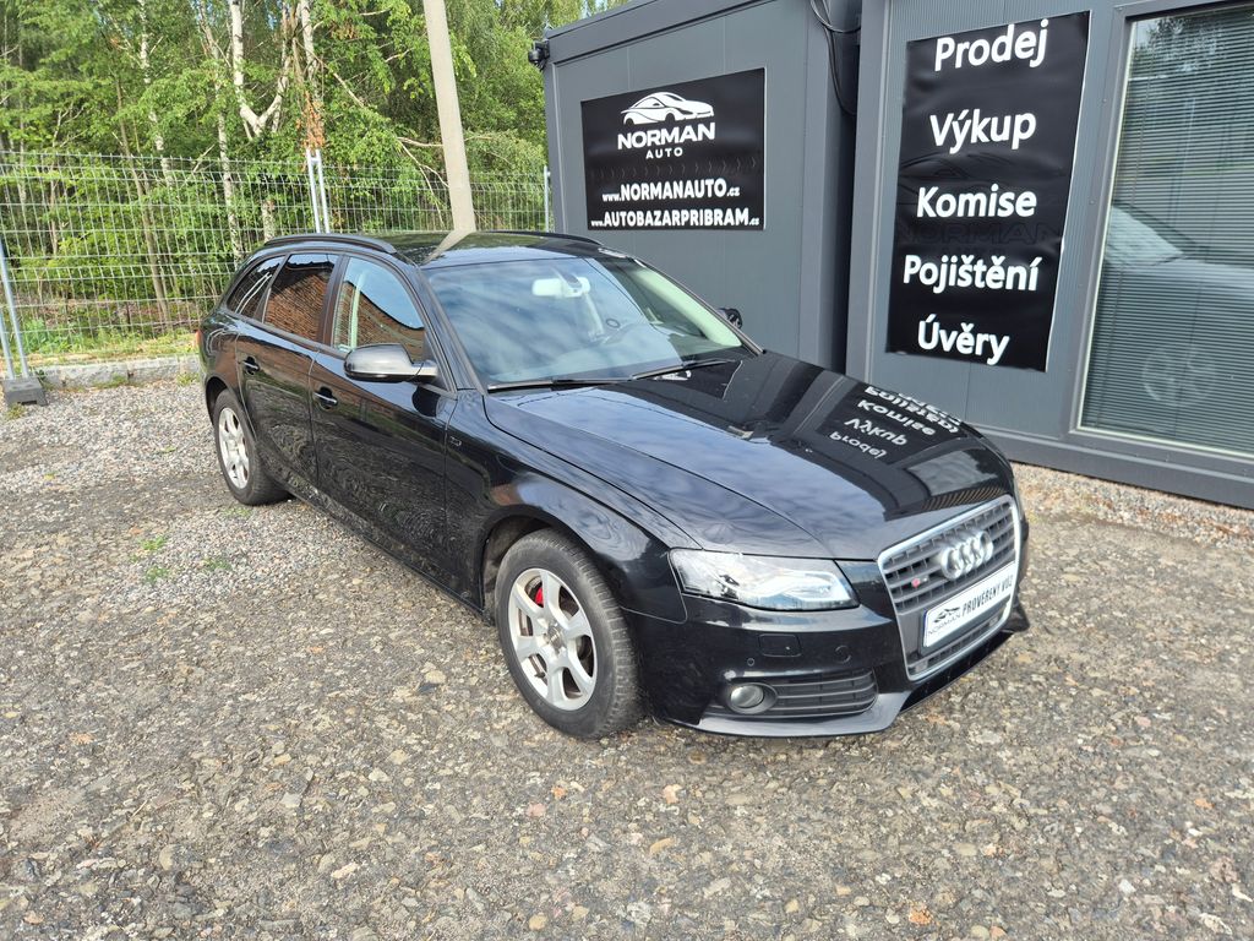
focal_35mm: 23
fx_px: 833
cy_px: 470
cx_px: 627
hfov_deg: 73.9
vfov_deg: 58.9
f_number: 1.8
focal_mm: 5.4
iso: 25
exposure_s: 1/343
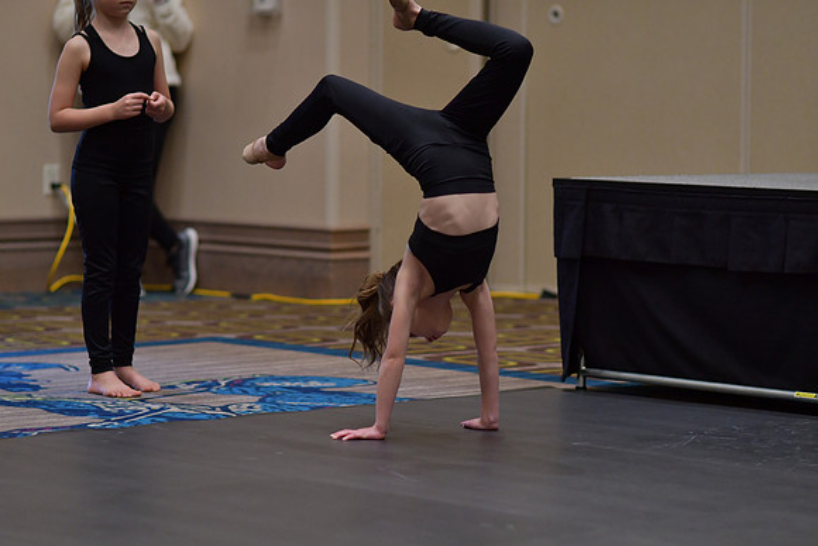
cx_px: 409
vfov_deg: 10.8
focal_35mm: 127
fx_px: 2886
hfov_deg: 16.1
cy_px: 273
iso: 1250
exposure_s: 1/800
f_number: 2
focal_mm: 85
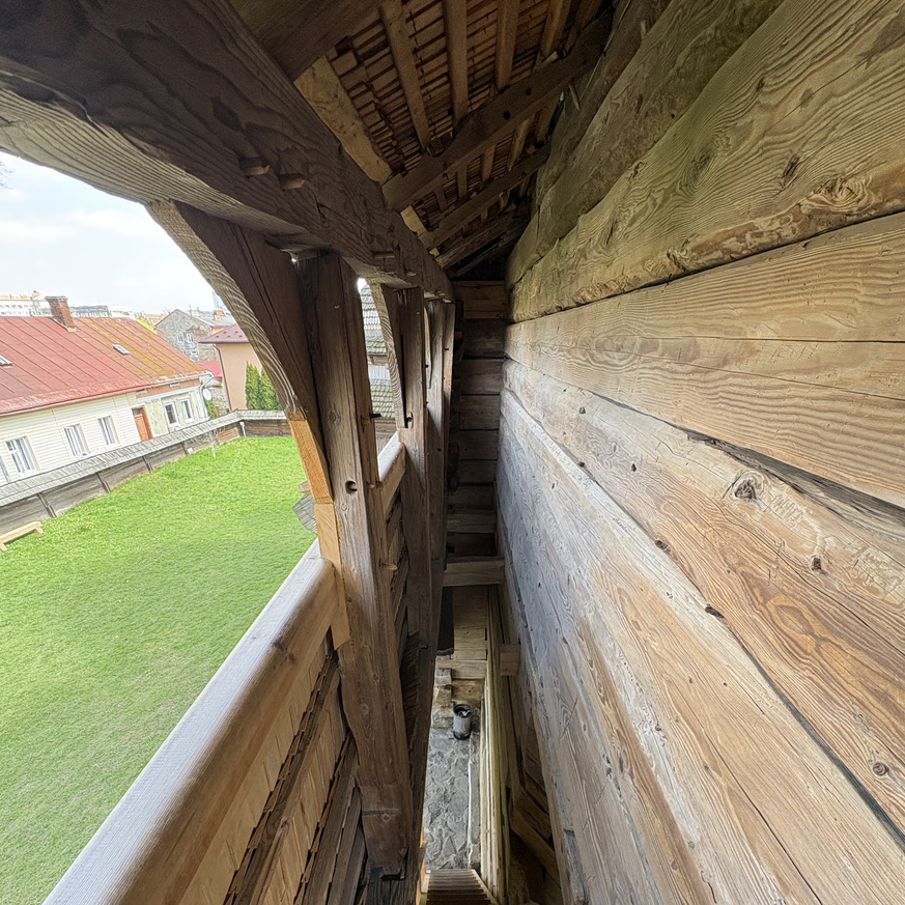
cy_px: 591
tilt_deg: -28.2
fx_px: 503
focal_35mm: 17
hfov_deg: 84.0
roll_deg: -0.2
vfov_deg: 81.6
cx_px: 445
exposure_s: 1/99
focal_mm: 2.22
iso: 125
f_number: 2.2
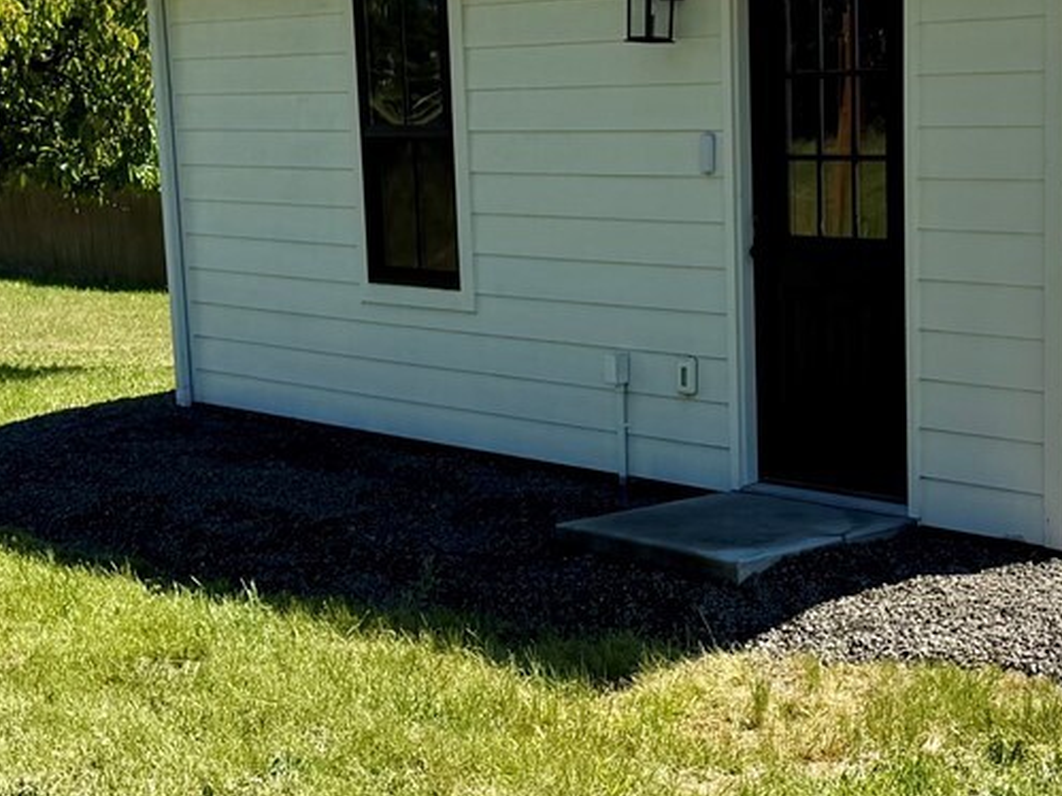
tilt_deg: -9.8
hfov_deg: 25.3
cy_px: 487
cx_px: 666
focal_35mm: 77
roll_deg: +1.9
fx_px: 2362
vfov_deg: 19.1
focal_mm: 6.76
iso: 80
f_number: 1.78
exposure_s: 1/4405
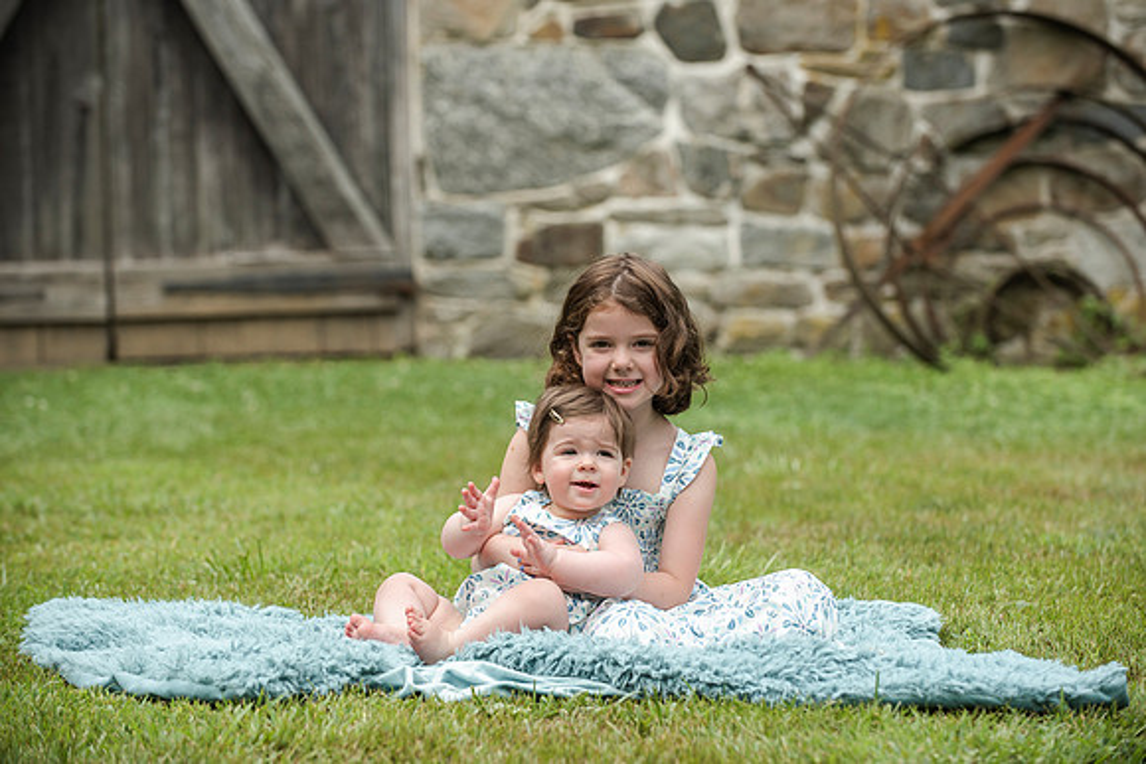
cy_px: 382
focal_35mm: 125
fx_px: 3980
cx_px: 573
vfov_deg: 11.0
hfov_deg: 16.4
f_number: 4.5
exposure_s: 1/1600
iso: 400
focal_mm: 125
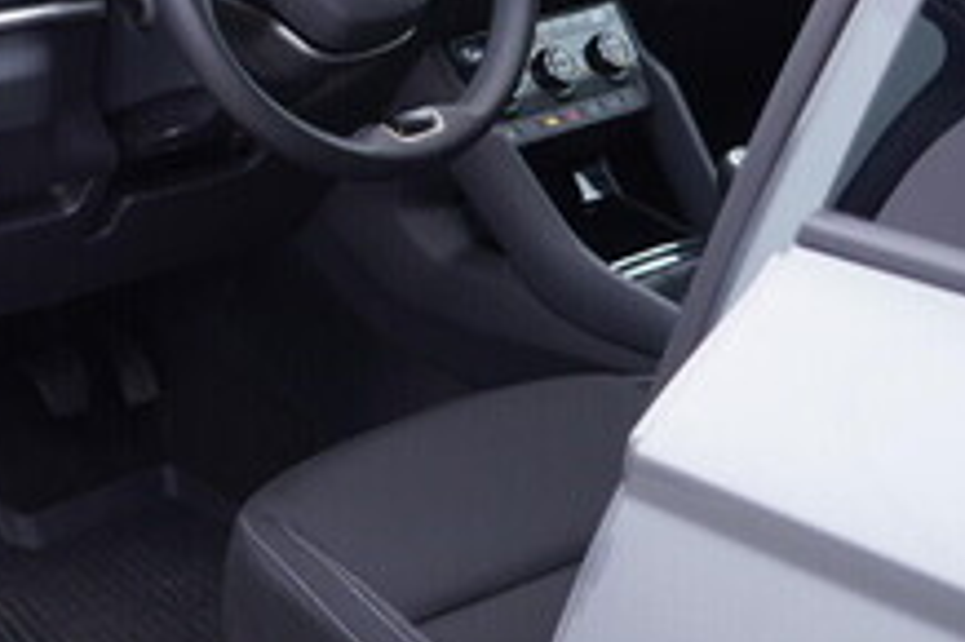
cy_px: 135
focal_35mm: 91
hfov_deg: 21.4
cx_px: -58
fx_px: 2437
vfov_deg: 14.9
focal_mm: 24
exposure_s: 1/40
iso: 125
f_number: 2.8
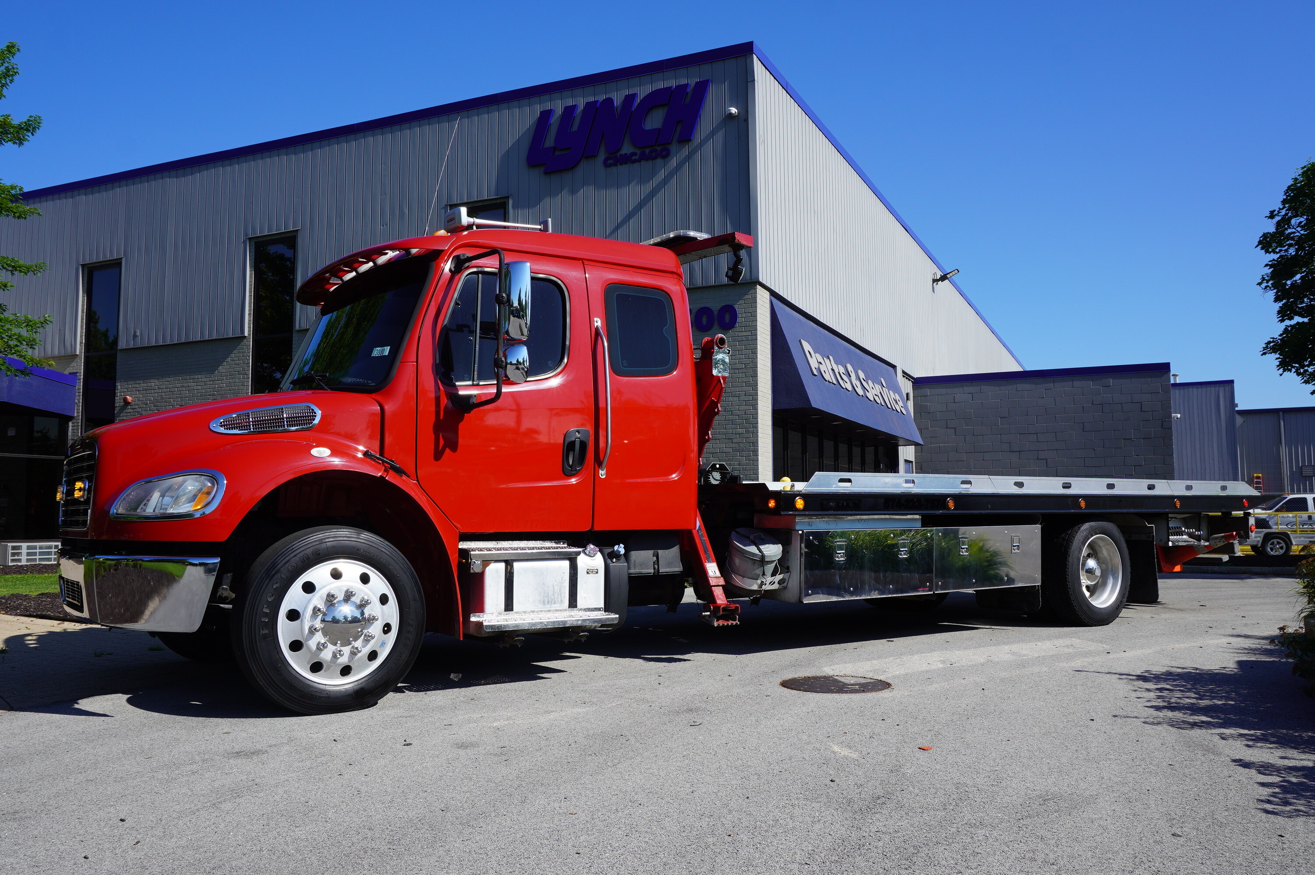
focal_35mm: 30
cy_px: 438
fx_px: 1095
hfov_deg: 62.0
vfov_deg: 43.5
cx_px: 658
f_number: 10
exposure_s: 1/160
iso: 100
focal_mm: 20
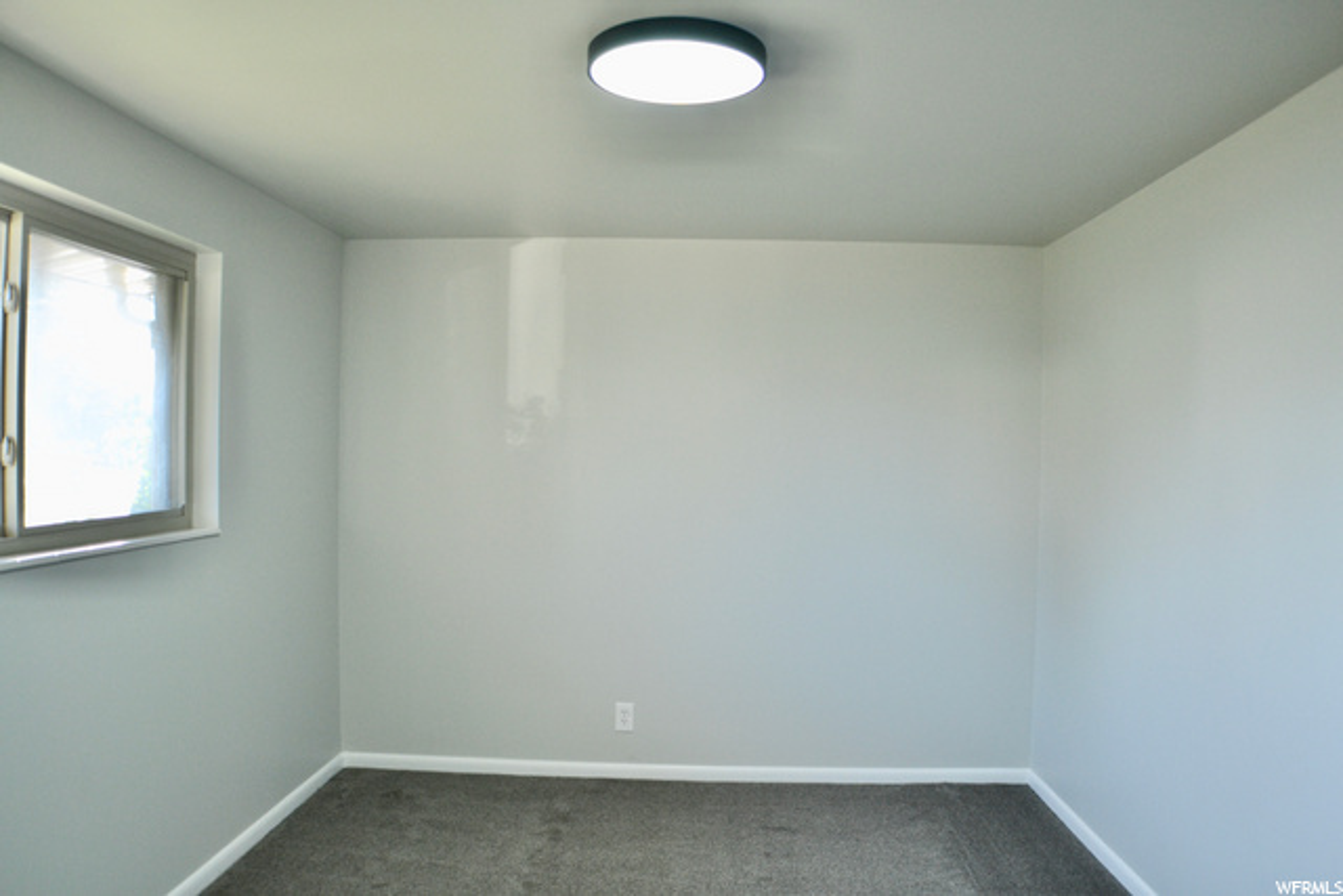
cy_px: 448
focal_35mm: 33
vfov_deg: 40.0
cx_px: 672
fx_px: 1231
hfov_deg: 57.2
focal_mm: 22
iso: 450
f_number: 4
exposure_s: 1/60
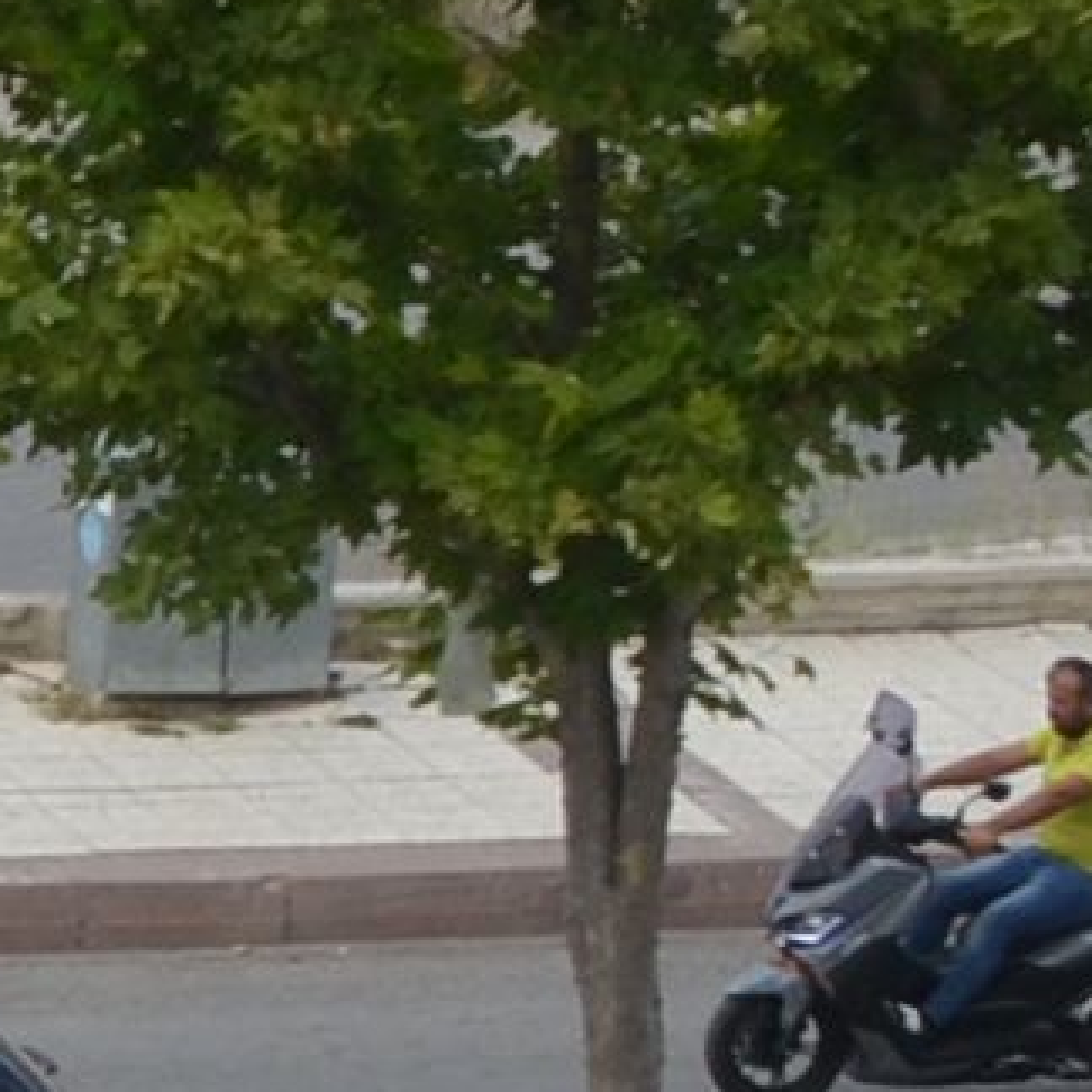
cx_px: -3370
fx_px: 10350
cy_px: 219
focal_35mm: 290
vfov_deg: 6.0
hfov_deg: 5.3
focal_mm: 20
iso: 160
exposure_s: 1/250
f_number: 8
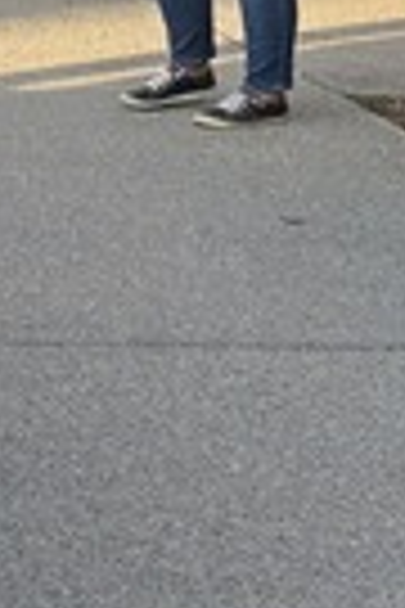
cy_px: 90
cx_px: -1134
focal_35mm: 182
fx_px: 3071
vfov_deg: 11.2
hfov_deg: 6.4
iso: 25
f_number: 1.7
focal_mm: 6.3
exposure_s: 1/359
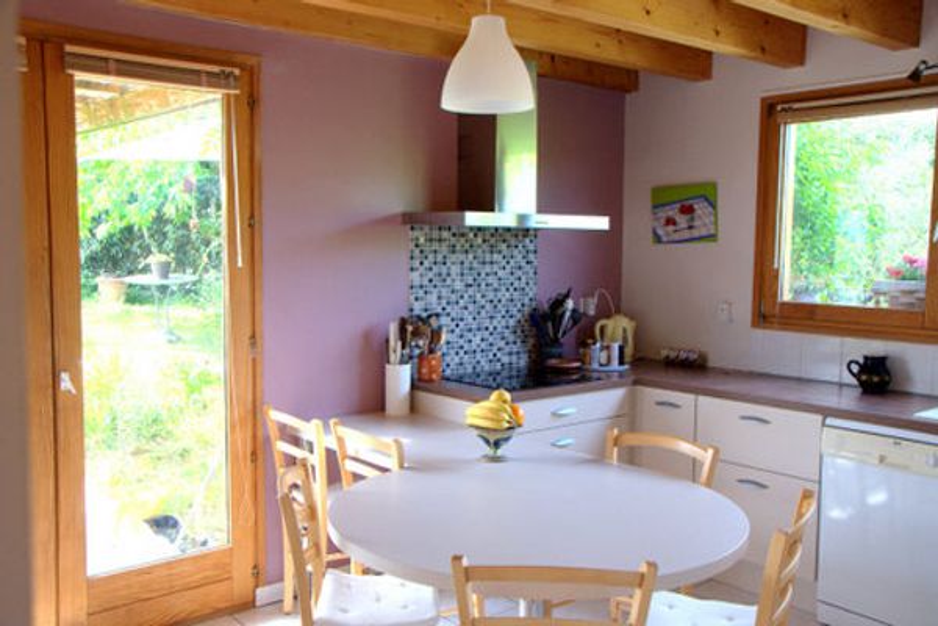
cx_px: 469
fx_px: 860
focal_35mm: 33
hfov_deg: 57.2
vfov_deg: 40.0
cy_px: 313
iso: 250
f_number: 7.1
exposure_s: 1/40
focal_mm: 22
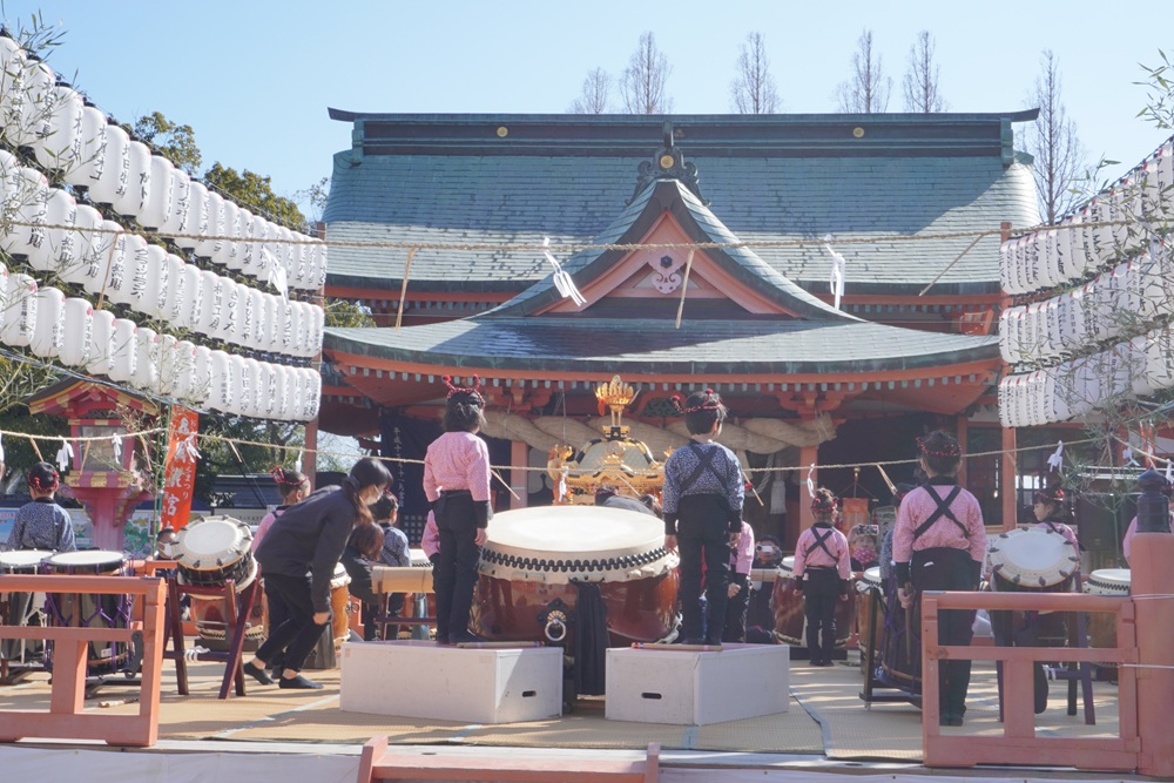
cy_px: 392
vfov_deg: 25.8
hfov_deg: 37.8
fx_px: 1712
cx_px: 587
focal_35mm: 52
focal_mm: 35
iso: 200
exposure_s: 1/60
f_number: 18
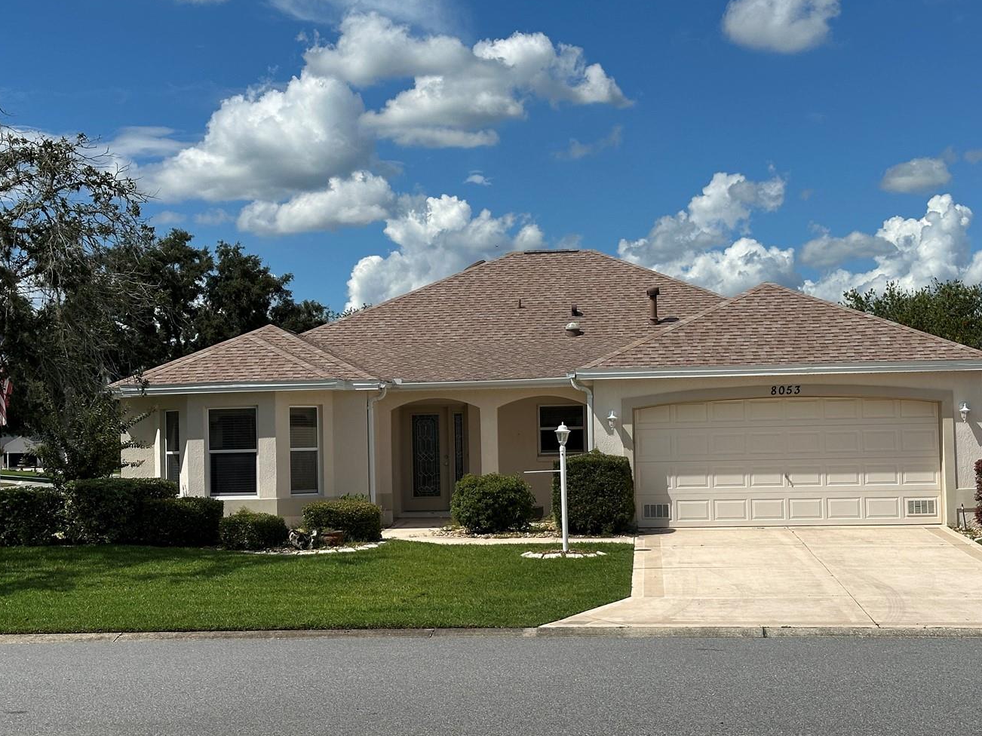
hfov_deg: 32.7
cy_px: 388
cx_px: 488
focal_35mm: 59
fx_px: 1673
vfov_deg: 24.8
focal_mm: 6.86
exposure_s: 1/8197
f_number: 1.78
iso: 64
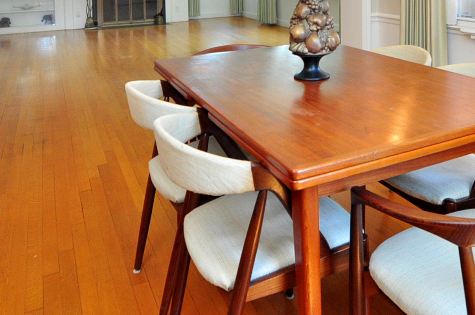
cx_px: 301
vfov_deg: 32.1
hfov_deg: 52.5
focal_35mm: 36
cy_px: -37
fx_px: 474
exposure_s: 1/60
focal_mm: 10
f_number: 5
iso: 800
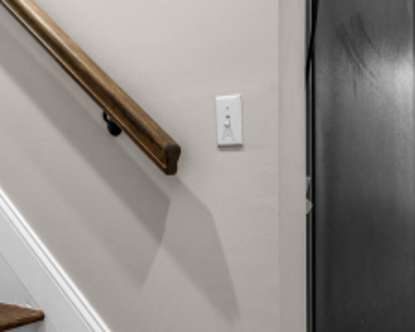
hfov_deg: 37.2
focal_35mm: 50
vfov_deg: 30.2
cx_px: 245
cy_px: 160
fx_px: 614
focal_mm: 16
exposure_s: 1.3
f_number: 9
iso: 400
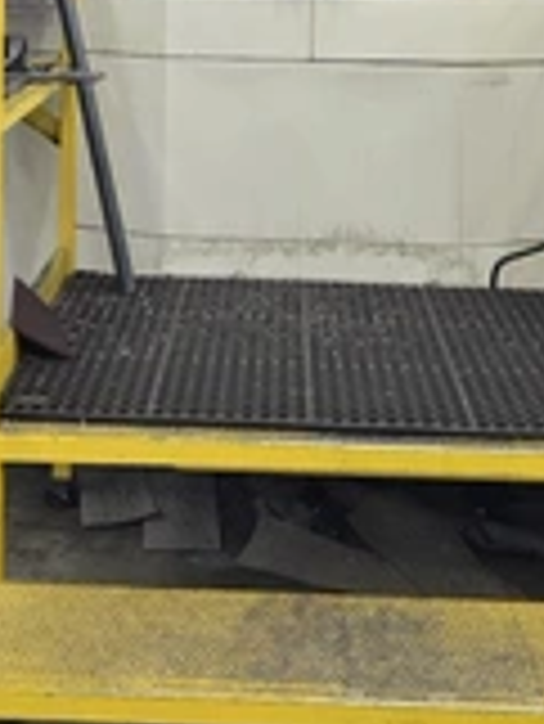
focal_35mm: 57
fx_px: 1193
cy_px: -31
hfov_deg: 25.6
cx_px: 193
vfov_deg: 30.8
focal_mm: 6.3
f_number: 1.7
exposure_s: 1/120
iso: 160
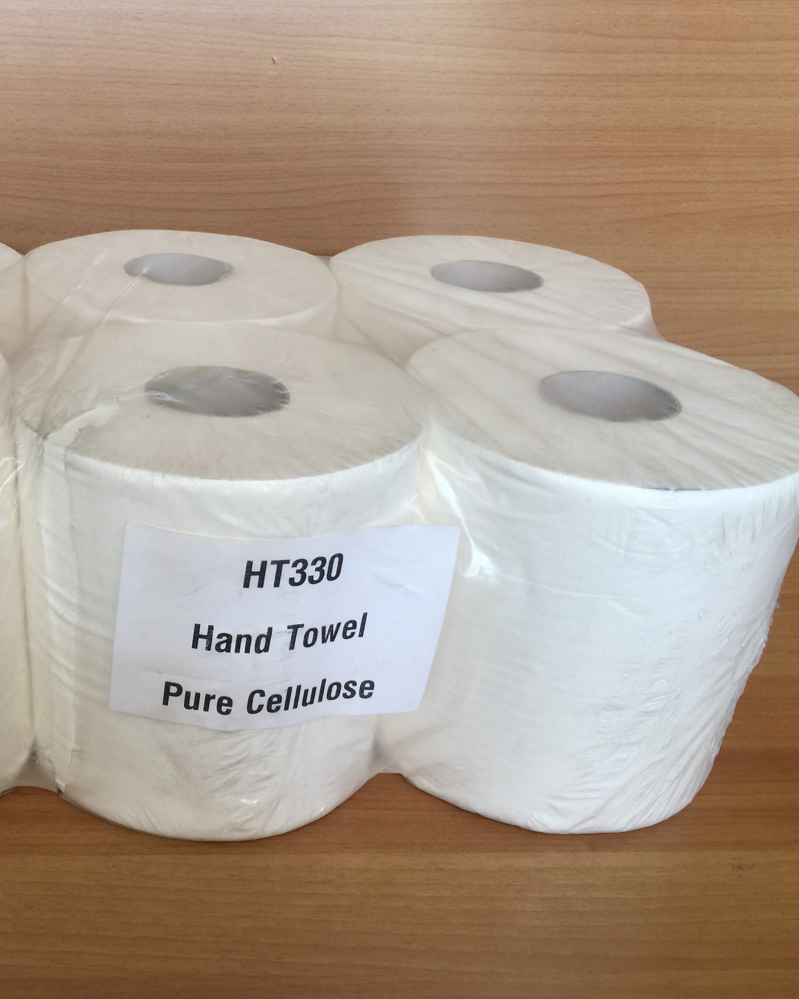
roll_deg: -3.1
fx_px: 1123
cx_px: 187
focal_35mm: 38
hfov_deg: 38.0
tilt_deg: -29.3
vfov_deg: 47.9
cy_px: 499
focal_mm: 4.15
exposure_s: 1/33
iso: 40
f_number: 2.2
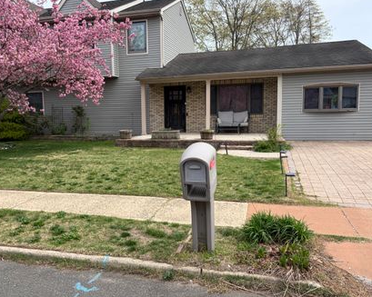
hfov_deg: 56.9
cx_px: 158
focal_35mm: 31
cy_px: 148
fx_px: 341
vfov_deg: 47.1
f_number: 1.6
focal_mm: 5.96
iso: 50
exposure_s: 1/2364
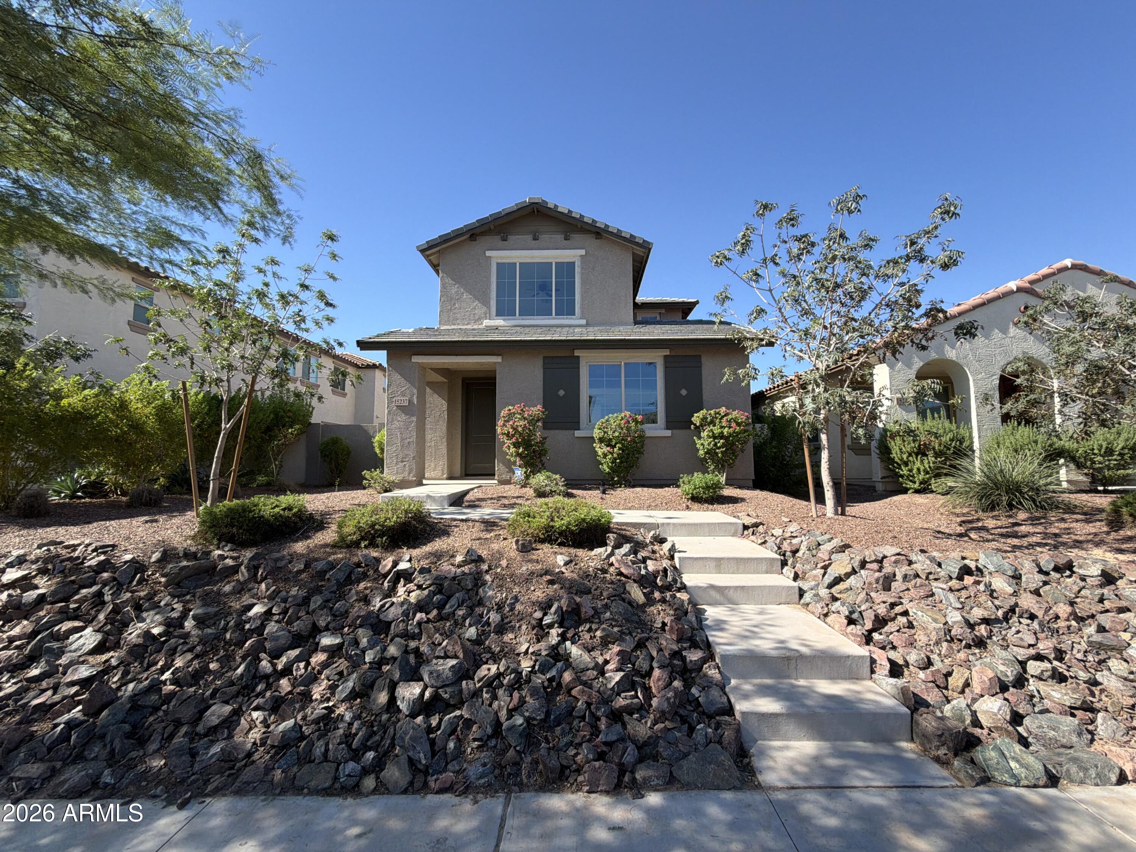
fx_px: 459
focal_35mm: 14
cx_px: 568
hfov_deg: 102.1
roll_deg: -0.1
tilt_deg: +3.8
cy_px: 426
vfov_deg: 85.7
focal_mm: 2.22
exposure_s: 1/742
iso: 40
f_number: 2.2
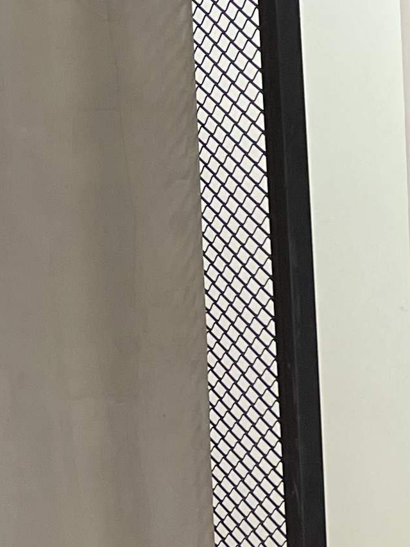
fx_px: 1942
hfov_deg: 10.8
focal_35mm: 123
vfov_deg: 16.0
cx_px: 869
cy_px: 349
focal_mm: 5.1
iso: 250
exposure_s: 1/60
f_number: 1.6
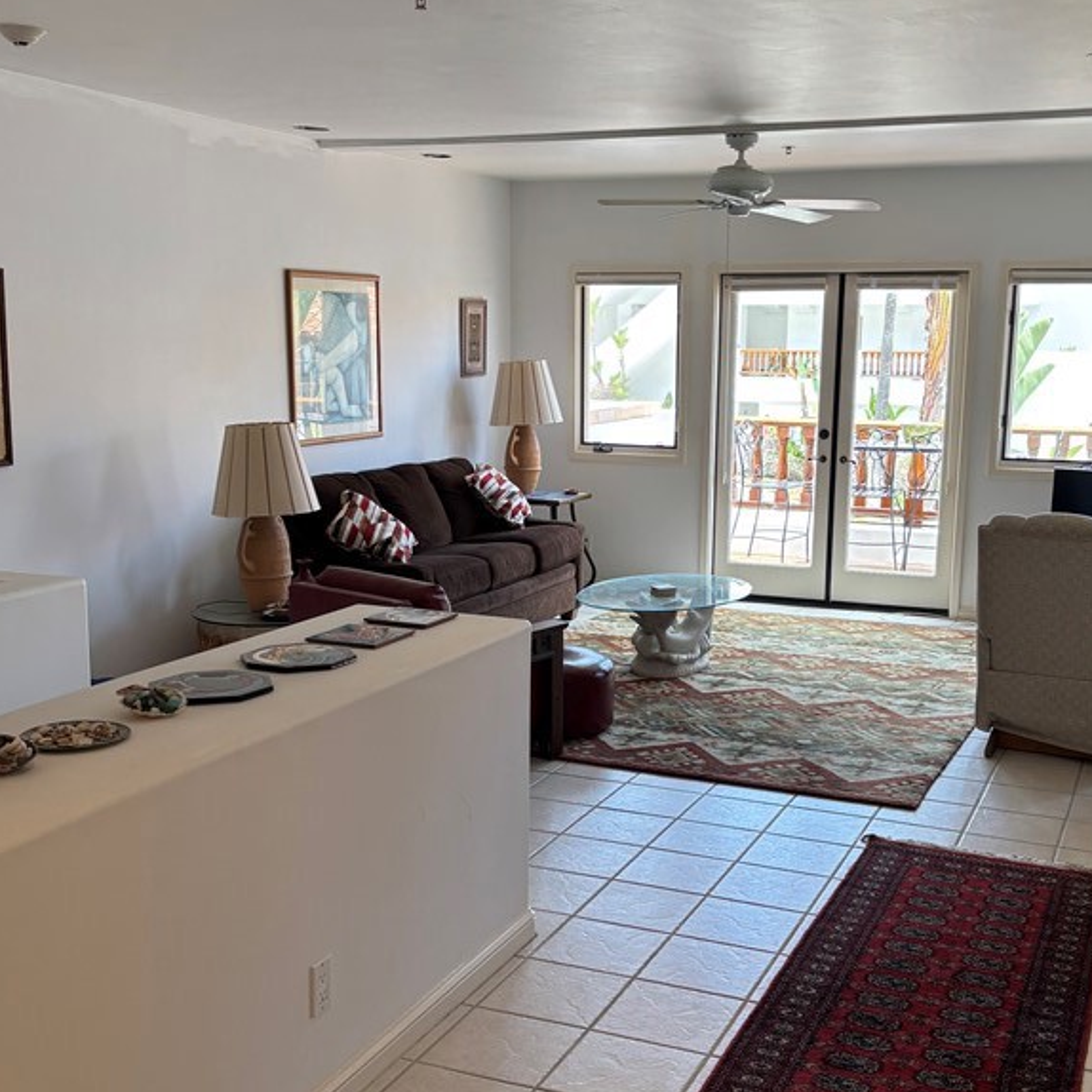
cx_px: 597
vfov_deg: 40.9
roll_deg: -1.5
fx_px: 1463
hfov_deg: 40.9
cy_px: 609
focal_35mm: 41
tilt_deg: -9.3
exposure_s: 1/120
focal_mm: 5.96
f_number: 1.6
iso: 50
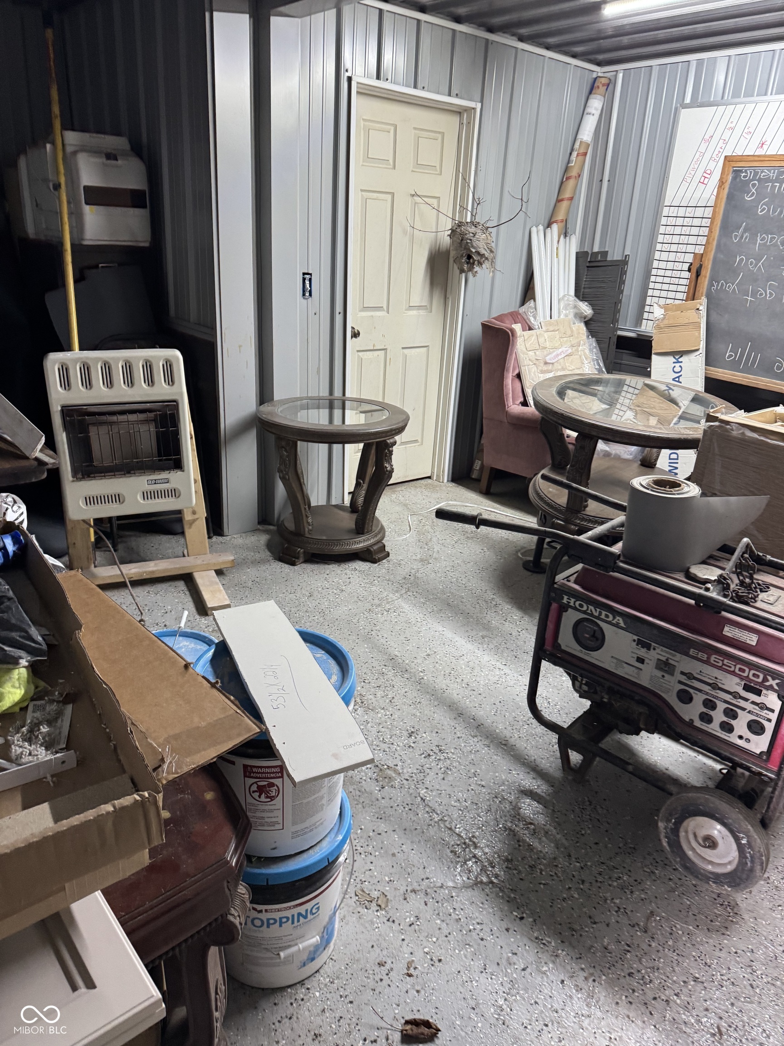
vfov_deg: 71.6
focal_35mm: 24
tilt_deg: -16.5
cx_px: 392
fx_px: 725
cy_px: 523
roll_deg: -0.7
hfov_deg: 56.8
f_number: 1.78
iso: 320
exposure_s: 1/60
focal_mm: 6.76
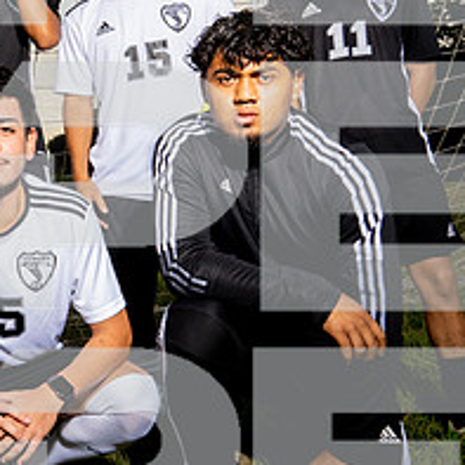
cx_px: -68
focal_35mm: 60
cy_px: 188
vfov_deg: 28.5
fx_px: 912
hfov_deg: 26.0
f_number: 10
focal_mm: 24
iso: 160
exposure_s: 1/250
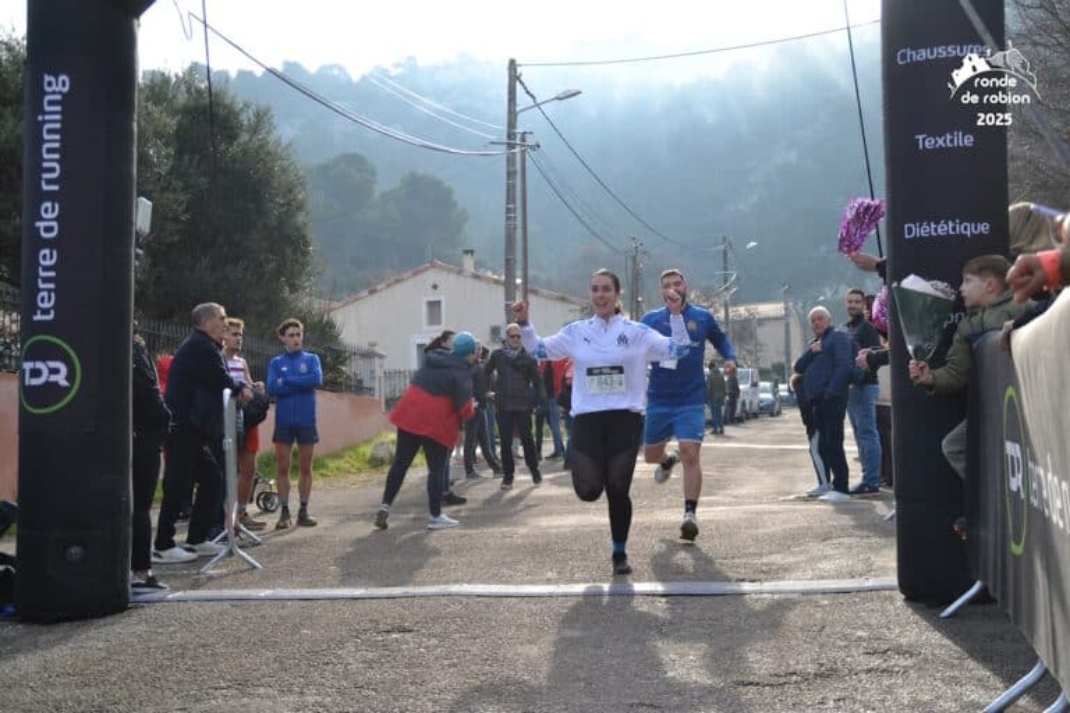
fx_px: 1427
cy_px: 356
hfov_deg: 41.1
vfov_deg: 28.1
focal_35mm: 48
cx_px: 535
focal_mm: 32
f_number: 4.5
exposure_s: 1/1000
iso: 400
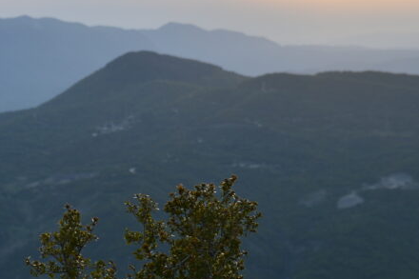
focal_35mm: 124
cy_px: 201
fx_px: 1443
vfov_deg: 11.0
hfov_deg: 16.3
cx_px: 24
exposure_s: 1/250
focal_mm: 42
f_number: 4
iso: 100
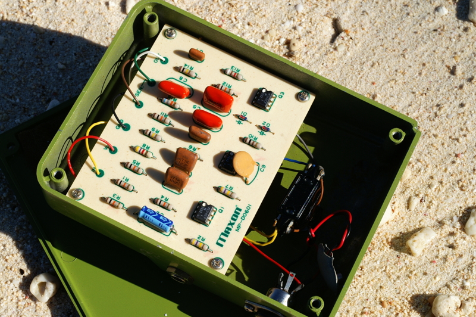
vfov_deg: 18.2
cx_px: 238
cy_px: 158
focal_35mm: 75
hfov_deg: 27.0
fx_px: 991
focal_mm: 50
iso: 100
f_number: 13
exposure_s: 1/160
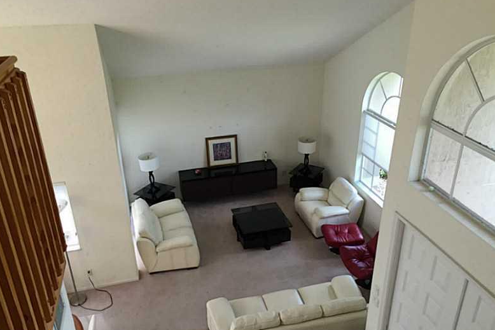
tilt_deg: -26.7
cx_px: 247
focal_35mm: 31
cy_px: 184
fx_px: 426
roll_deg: +0.1
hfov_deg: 60.3
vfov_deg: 42.3
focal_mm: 4.15
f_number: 2.2
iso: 32
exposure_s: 1/30
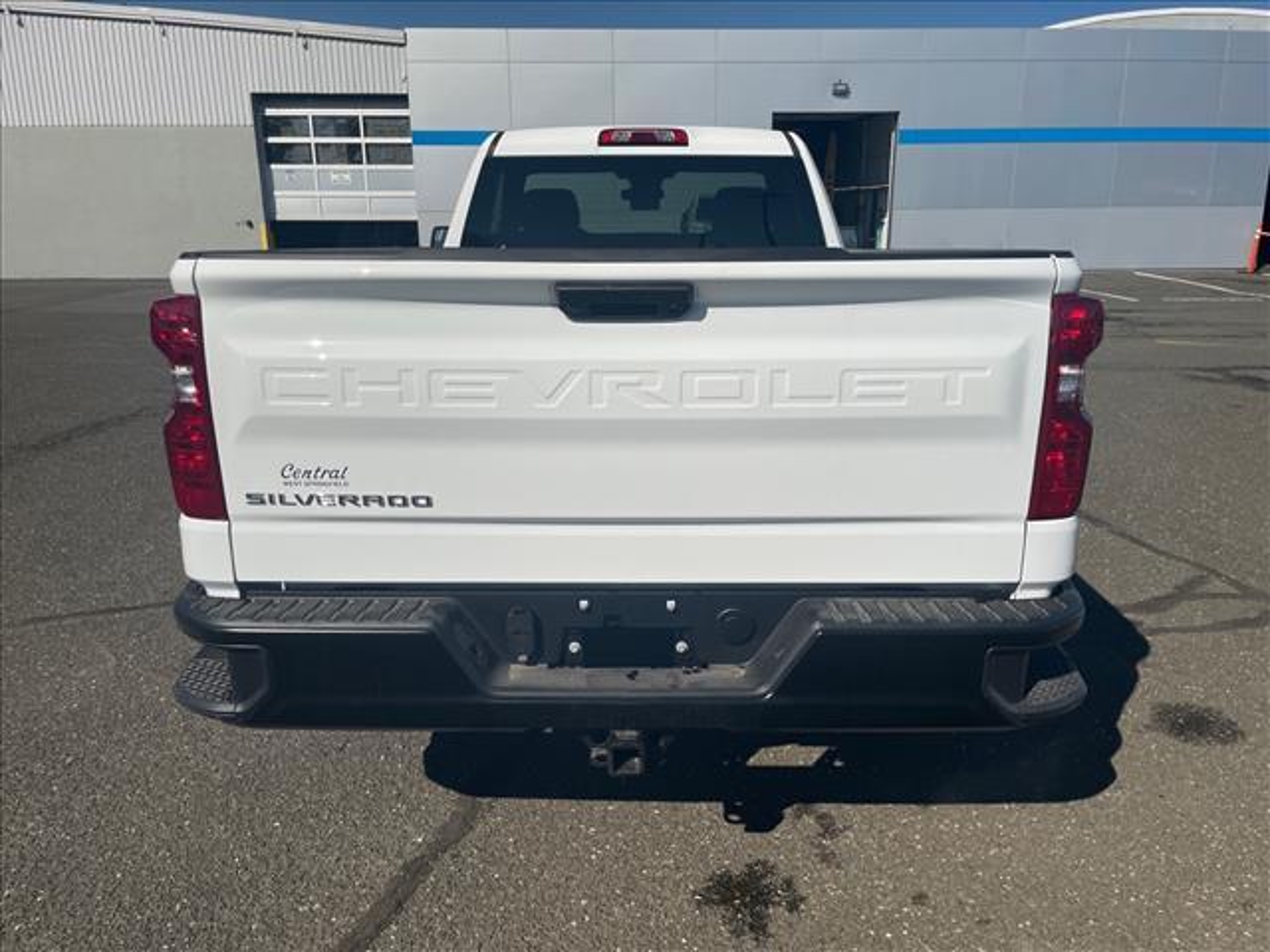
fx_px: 954
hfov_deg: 67.3
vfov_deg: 53.1
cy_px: 476
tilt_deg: -15.9
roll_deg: +1.5
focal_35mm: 26
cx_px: 635
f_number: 1.6
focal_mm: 4.2
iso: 32
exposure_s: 1/5814
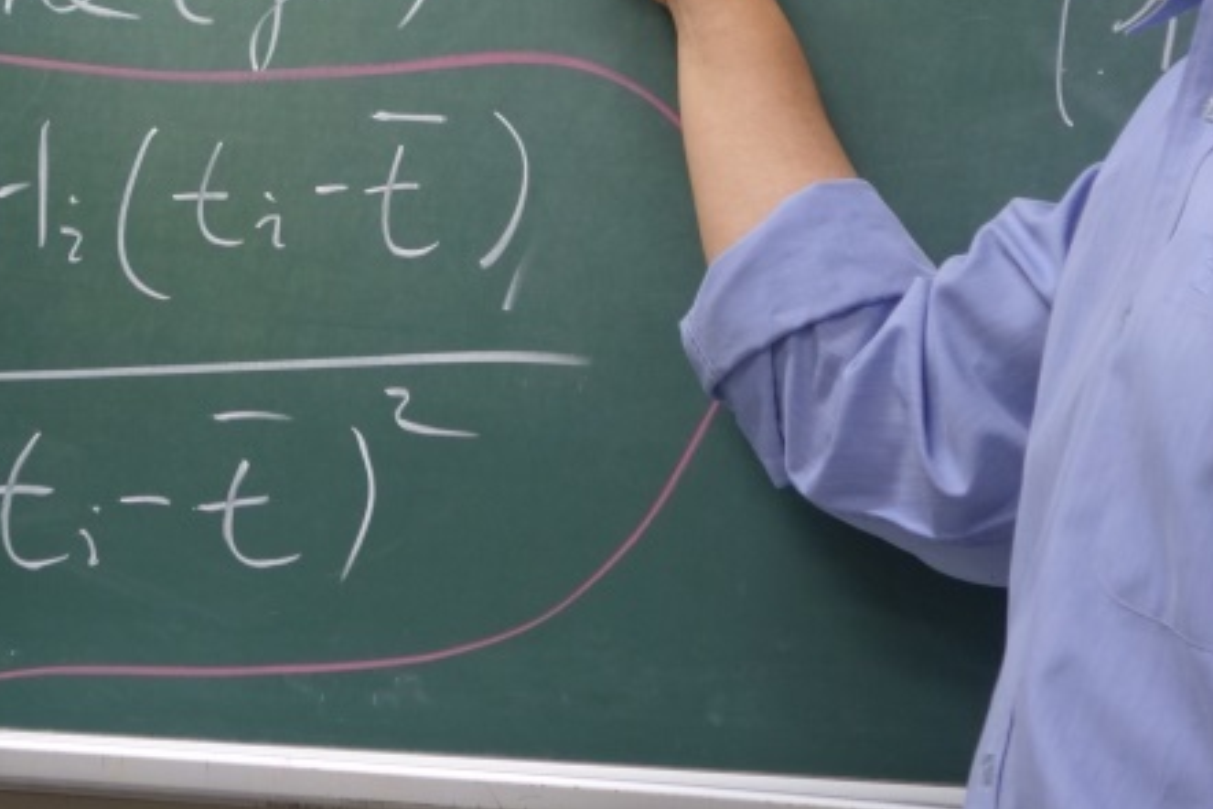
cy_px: -70
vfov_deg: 12.4
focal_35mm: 109
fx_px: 3674
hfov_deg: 18.6
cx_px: 285
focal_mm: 17.4
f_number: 3.2
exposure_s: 1/50
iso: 400
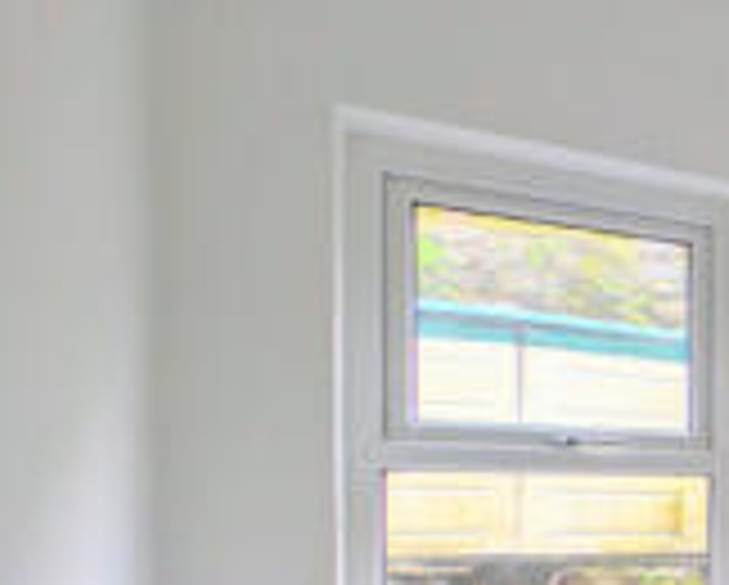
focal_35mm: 42
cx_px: 1260
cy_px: 506
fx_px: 907
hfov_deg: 23.9
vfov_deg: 34.1
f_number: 1.95
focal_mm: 2.23
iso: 111
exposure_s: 1/40.8
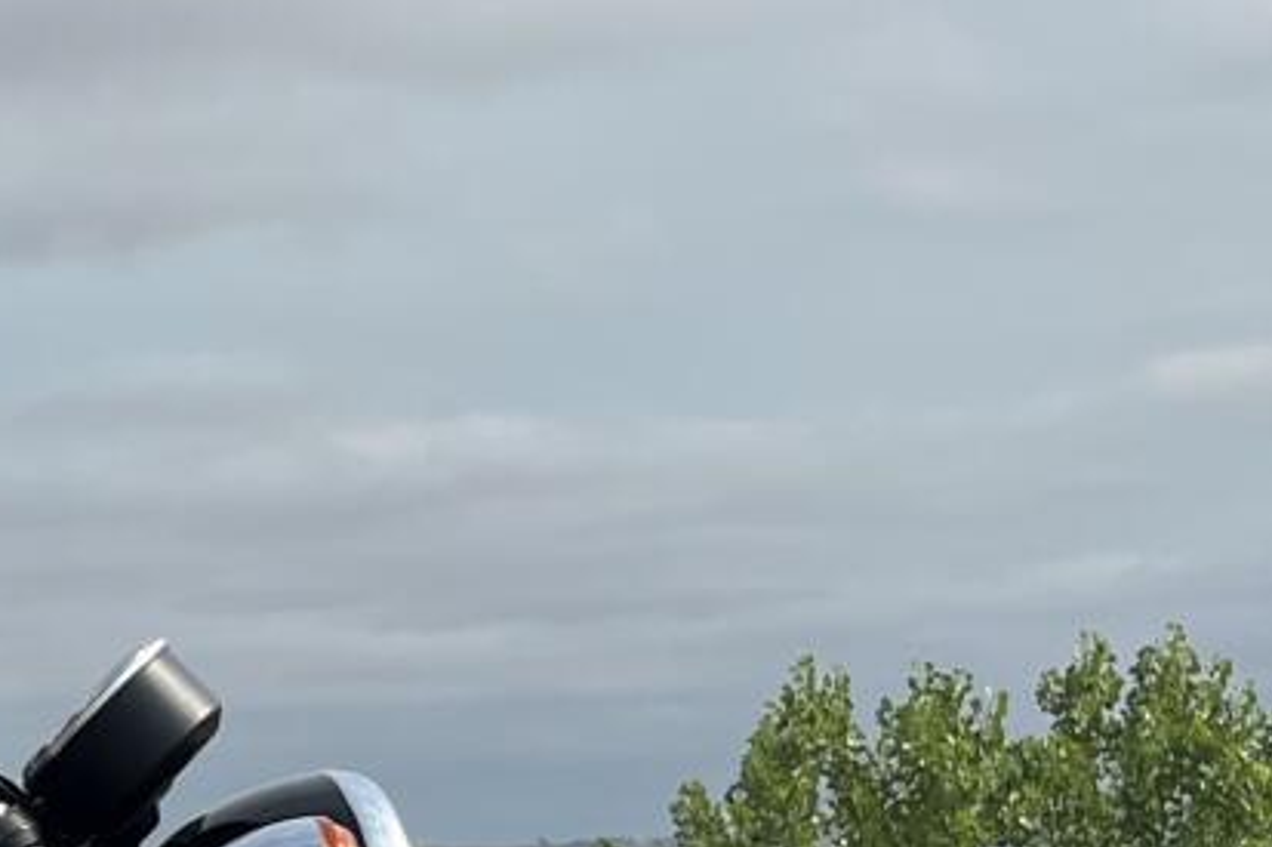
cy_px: 705
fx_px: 4627
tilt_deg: +2.0
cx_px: -899
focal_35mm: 131
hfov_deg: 14.1
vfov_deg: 10.4
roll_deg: +3.3
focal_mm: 5.1
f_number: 1.6
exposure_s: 1/5848
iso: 50
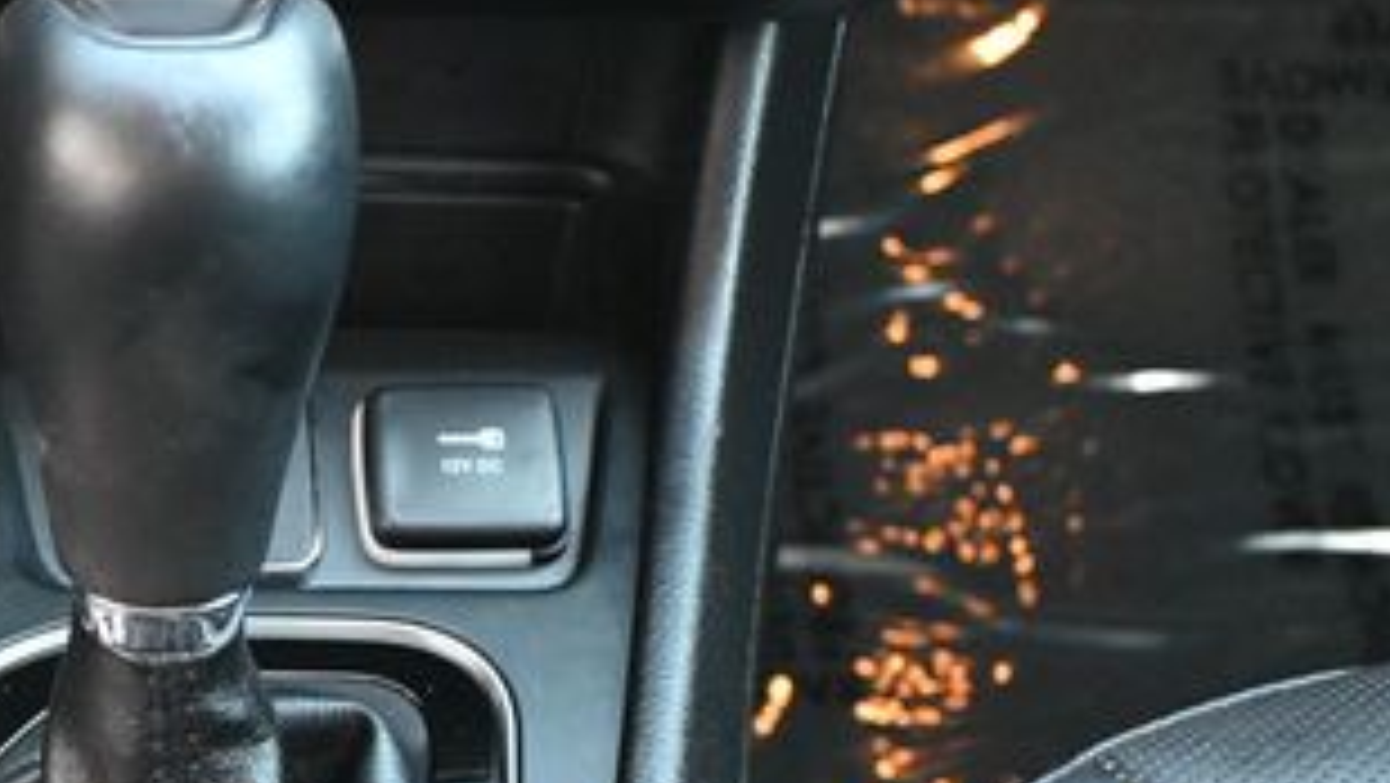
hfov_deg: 20.3
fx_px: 3780
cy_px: 729
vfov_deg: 11.7
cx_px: 40
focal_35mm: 103
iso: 3200
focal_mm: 31.5
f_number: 5
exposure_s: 1/60
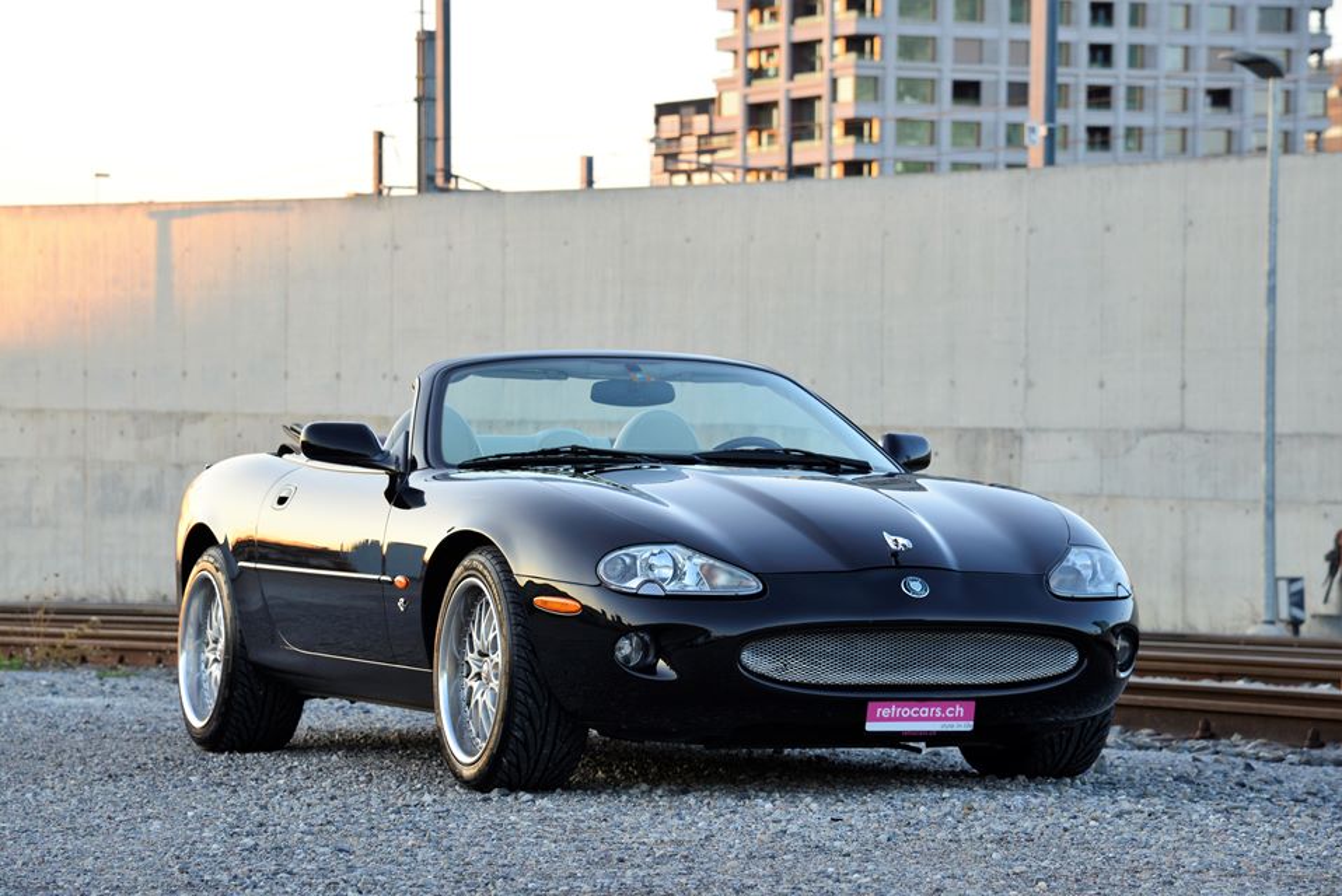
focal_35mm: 120
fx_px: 4476
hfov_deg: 17.1
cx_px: 671
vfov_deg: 11.4
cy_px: 448
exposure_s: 1/100
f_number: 8
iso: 640
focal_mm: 120
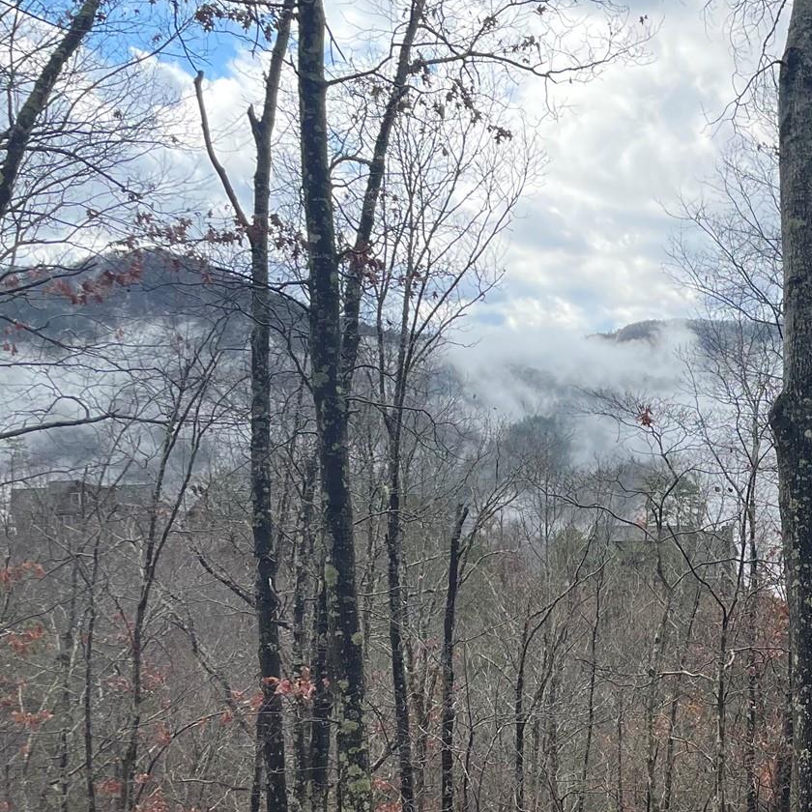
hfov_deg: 28.1
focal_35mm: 56
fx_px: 1486
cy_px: 628
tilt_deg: -6.3
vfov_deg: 30.0
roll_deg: +2.5
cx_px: 866
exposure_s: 1/1401
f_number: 1.6
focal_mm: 4.2
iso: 50
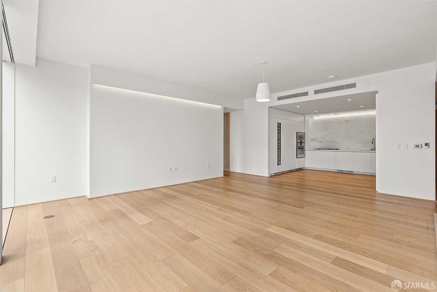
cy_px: 146
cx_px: 218
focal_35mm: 16
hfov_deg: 96.7
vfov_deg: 73.7
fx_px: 194
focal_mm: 16
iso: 400
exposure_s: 1/6
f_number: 8
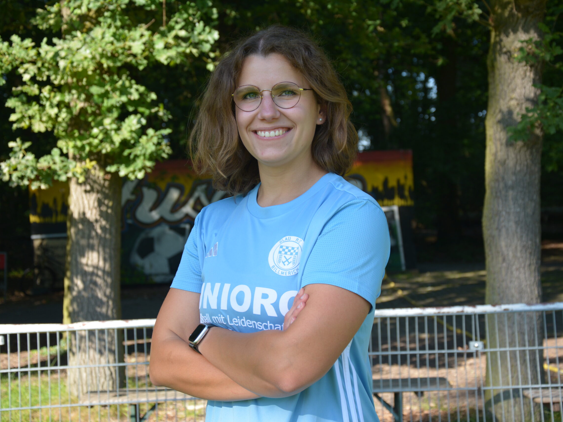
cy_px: 211
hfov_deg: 29.8
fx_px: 1057
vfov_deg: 22.6
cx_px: 284
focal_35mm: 65
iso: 200
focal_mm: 40
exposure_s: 1/250
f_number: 4.5
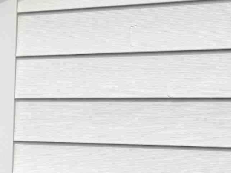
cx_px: -274
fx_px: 768
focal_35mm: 115
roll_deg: +1.2
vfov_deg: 12.6
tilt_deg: -7.8
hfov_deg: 13.7
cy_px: 201
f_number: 1.78
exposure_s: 1/4405
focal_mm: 6.76
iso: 80
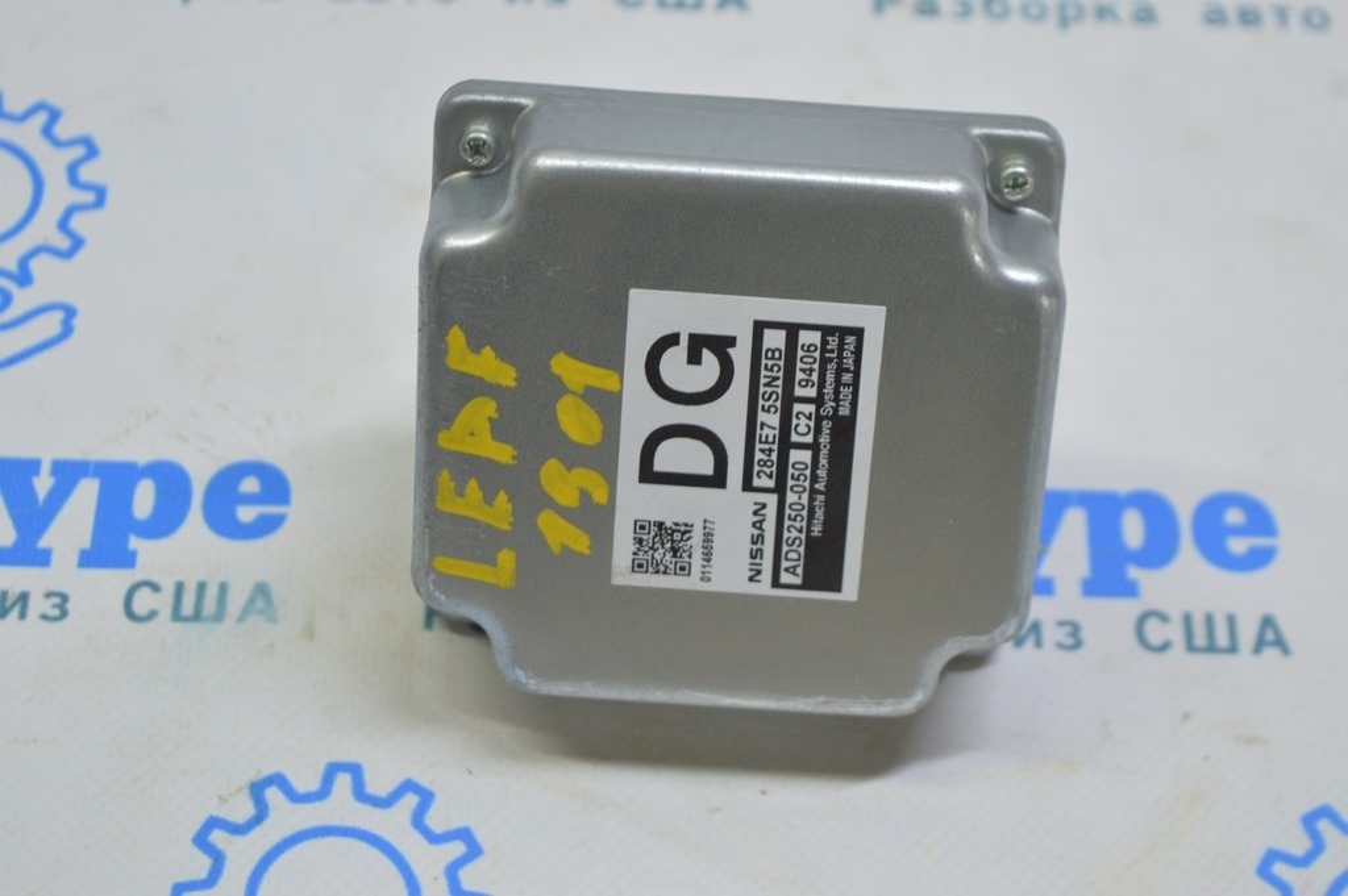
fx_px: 3087
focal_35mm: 82
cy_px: 448
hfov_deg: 24.6
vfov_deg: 16.5
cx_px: 674
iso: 400
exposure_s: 1/25
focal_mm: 55
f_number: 5.6
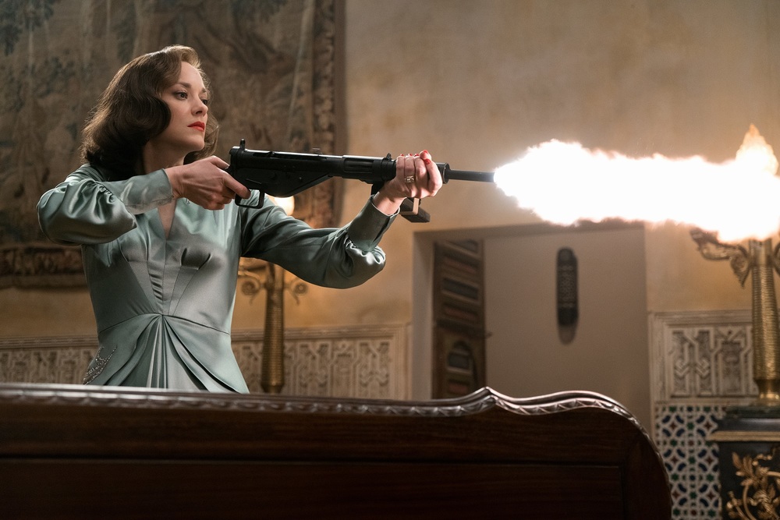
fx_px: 1105
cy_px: 260
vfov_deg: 26.5
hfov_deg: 38.9
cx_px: 390
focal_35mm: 51
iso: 4000
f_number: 4
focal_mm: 51
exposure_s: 1/160
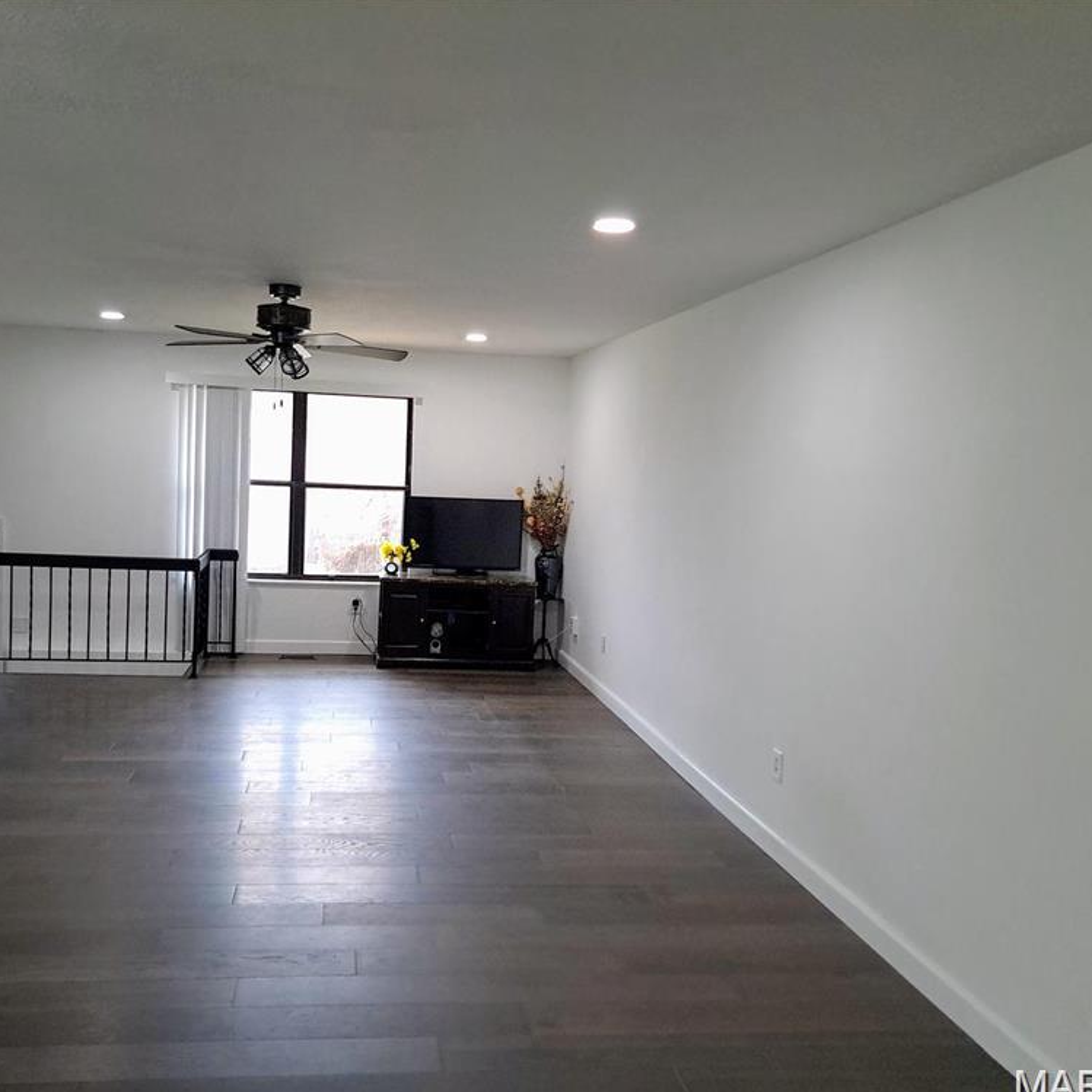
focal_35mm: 29
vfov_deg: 55.6
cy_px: 557
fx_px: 1035
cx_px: 414
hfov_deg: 55.0
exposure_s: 1/147
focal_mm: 5.23
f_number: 1.8
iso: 640
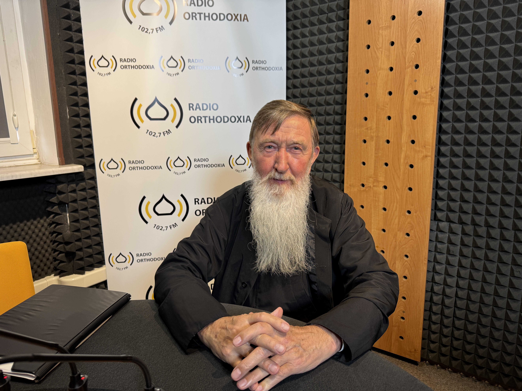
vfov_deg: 56.8
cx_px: 261
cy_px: 196
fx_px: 362
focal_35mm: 24
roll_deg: +1.5
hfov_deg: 71.6
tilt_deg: -10.6
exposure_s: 1/50
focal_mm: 6.76
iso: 125
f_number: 1.78
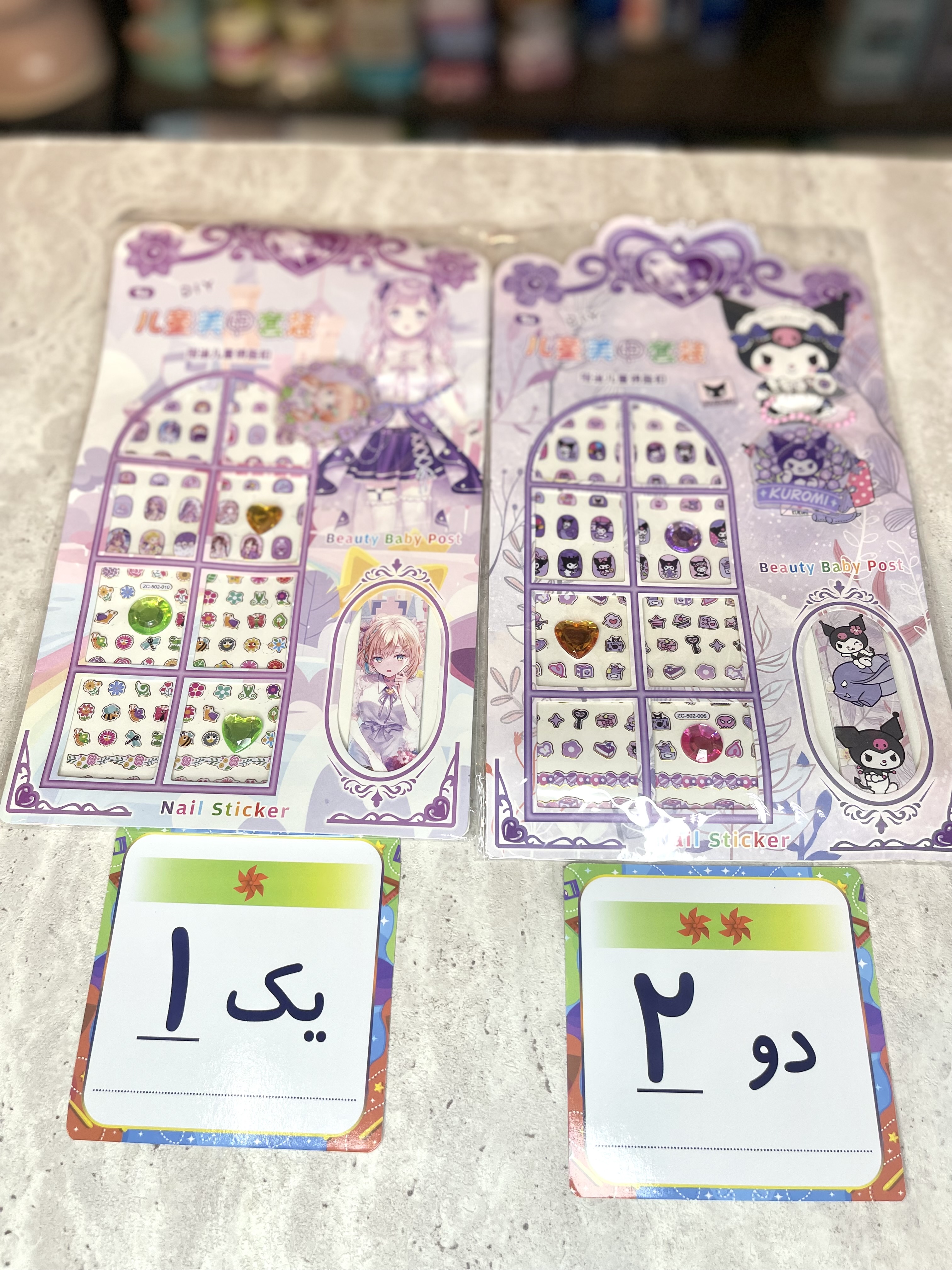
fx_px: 953
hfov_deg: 53.1
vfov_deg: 67.3
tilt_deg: -65.9
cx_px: 476
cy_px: 635
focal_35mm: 26
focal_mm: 5.1
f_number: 1.6
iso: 50
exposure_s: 1/412
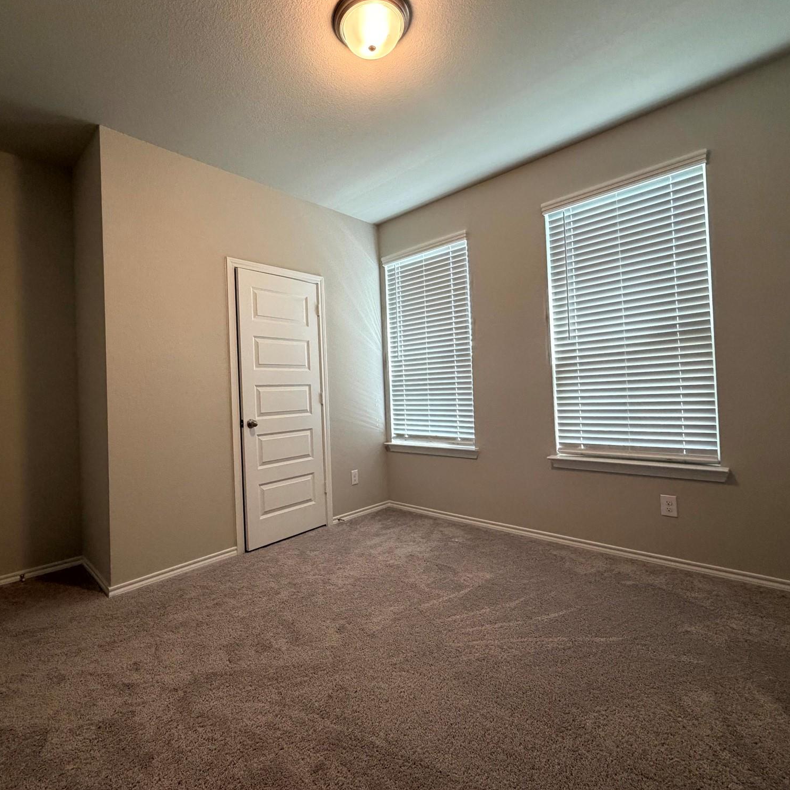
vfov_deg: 84.0
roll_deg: +2.5
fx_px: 439
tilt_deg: +0.9
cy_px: 386
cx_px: 353
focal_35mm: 17
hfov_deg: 83.7
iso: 320
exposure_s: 1/120
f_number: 2.2
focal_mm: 2.22
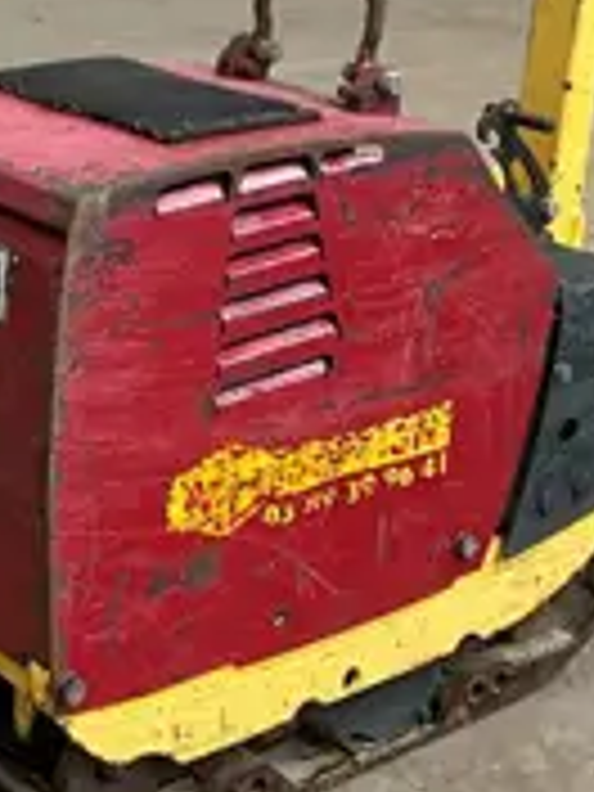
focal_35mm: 79
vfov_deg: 24.2
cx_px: 176
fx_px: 1807
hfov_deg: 18.6
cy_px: 130
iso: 100
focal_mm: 3
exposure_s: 1/60
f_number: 1.8
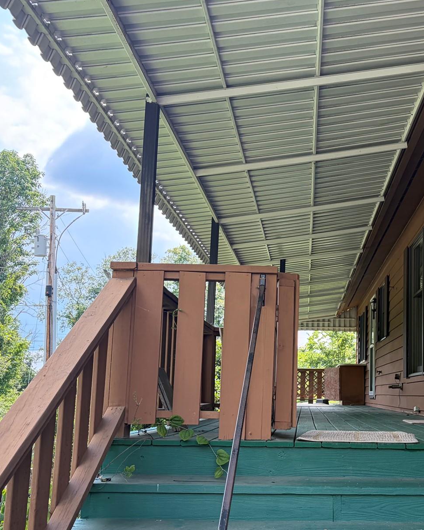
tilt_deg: +10.7
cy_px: 280
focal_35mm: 43
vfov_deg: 42.9
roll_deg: -0.8
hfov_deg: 34.1
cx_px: 322
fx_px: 675
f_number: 1.6
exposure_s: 1/607
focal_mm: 5.96
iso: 64
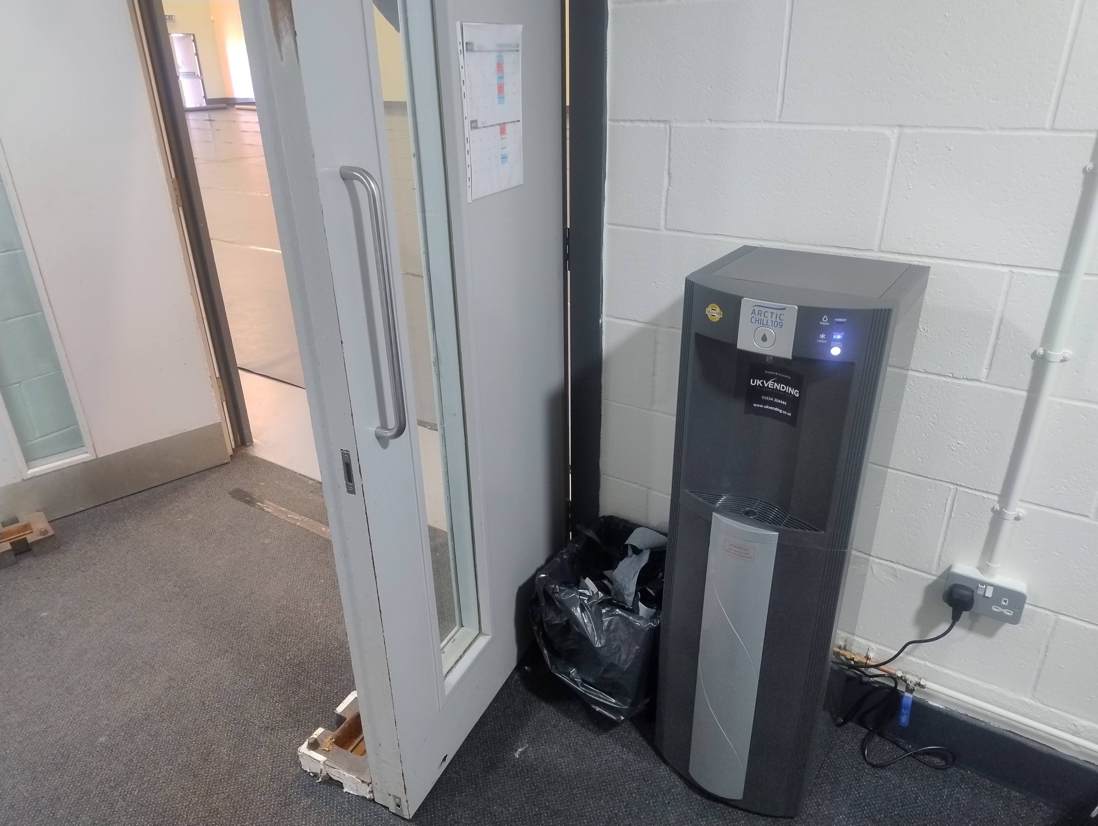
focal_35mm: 24
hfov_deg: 71.5
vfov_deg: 56.9
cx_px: 549
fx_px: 762
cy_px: 413
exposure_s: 1/33.3
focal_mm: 5.56
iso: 1034
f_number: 1.8
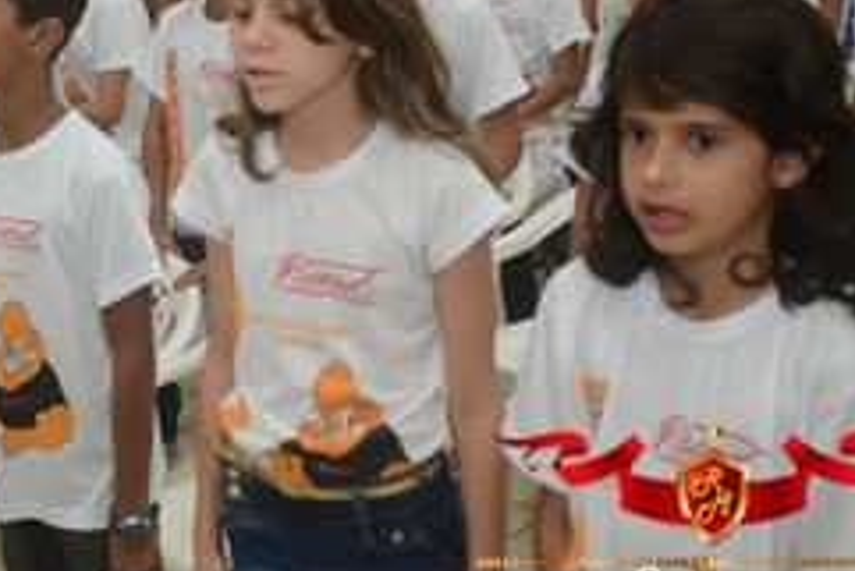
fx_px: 1331
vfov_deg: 23.9
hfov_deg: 34.6
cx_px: 181
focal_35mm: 56
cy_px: 124
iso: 1600
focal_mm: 20
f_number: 3.5
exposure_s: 1/100
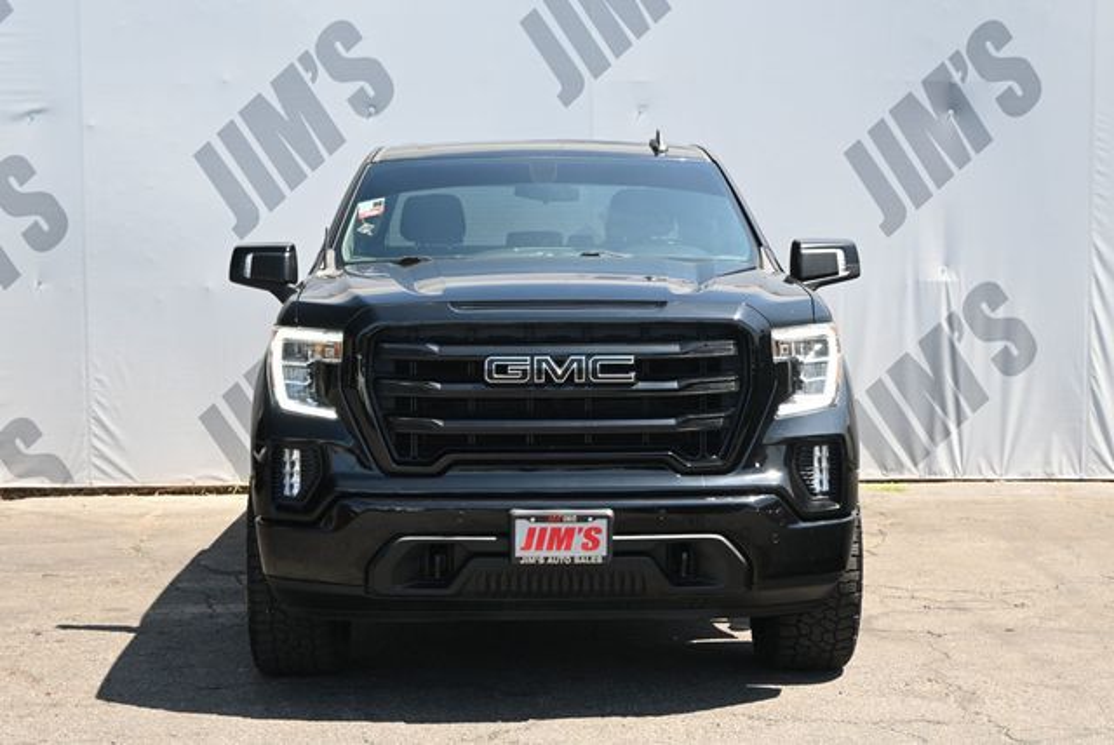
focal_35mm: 64
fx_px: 1998
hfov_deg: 31.2
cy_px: 372
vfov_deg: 21.1
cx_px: 557
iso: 280
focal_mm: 43
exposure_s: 1/250
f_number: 6
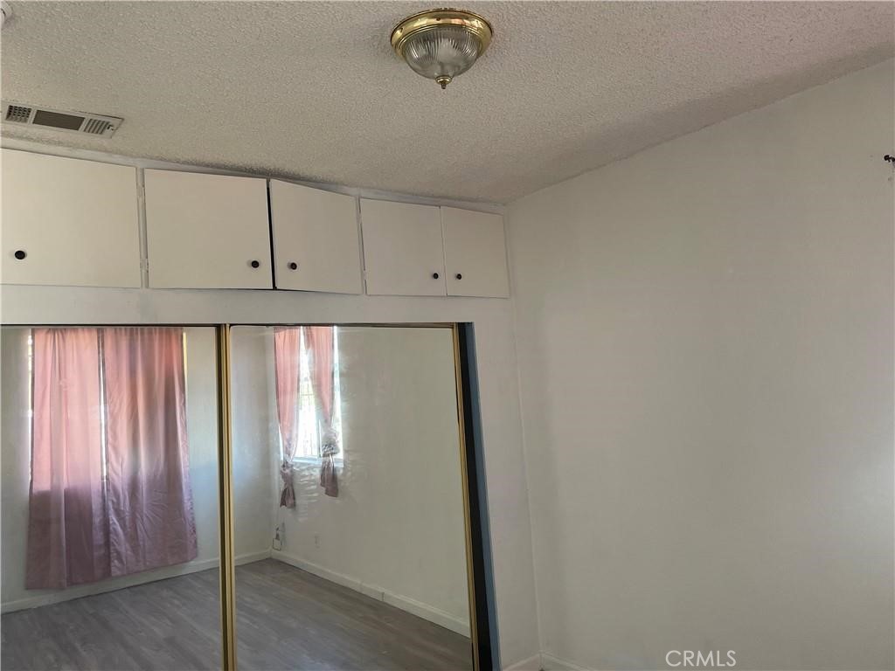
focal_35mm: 26
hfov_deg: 67.3
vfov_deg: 53.1
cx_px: 448
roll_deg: +4.9
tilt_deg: +4.7
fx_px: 672
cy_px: 336
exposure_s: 1/121
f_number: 1.6
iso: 125
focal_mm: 4.2
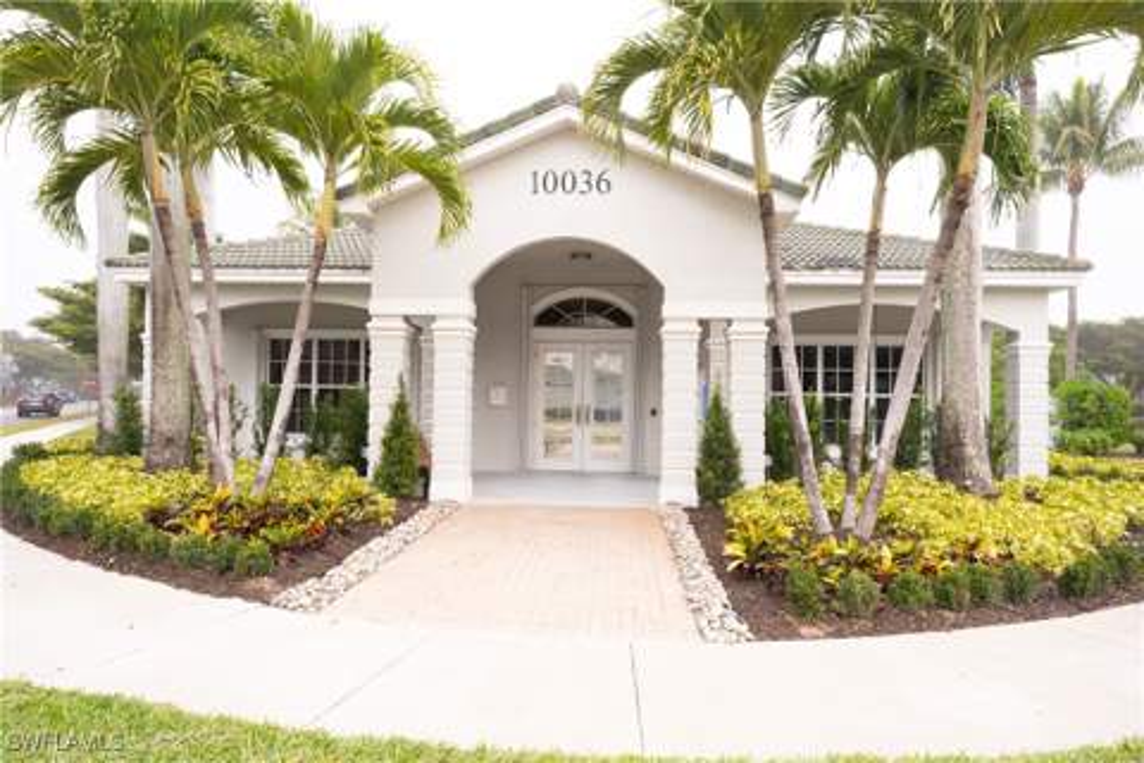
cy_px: 382
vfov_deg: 53.1
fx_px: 763
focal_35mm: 24
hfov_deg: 73.7
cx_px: 572
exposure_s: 1/250
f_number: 6.3
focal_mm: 24
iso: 250
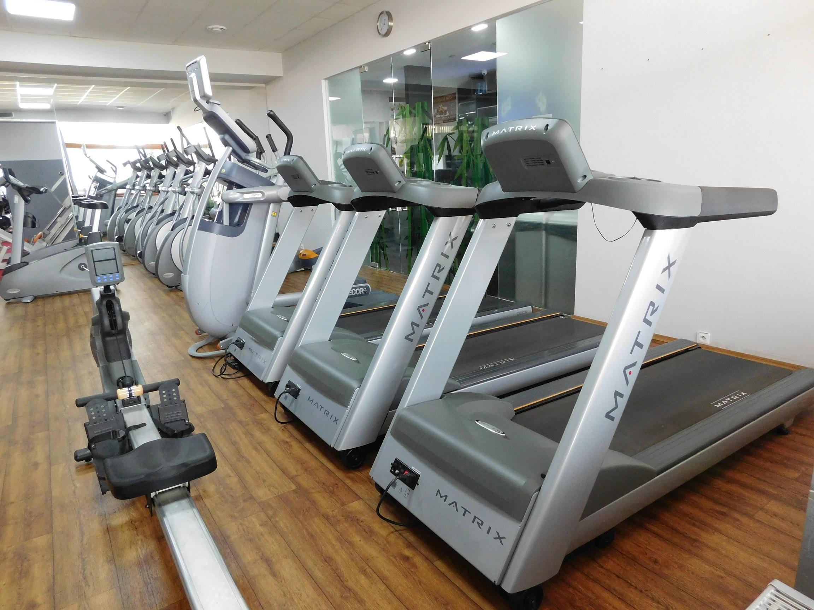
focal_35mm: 23
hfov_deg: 73.9
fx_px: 541
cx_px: 407
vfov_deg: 58.9
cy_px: 305
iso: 400
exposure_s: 1/30
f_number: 3
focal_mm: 4
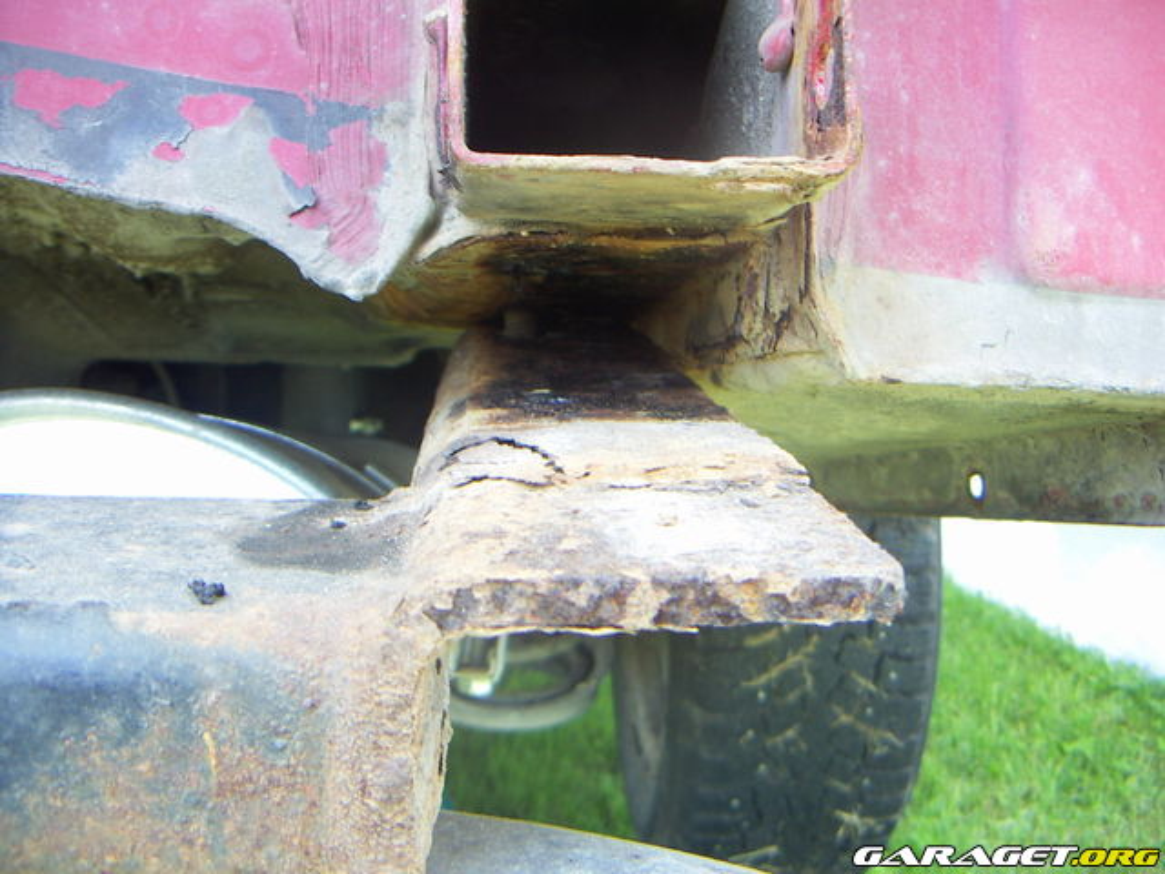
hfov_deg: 51.4
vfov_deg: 39.7
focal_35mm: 36
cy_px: 437
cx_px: 582
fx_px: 1212
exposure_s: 1/60
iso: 50
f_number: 2.8
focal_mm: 4.7
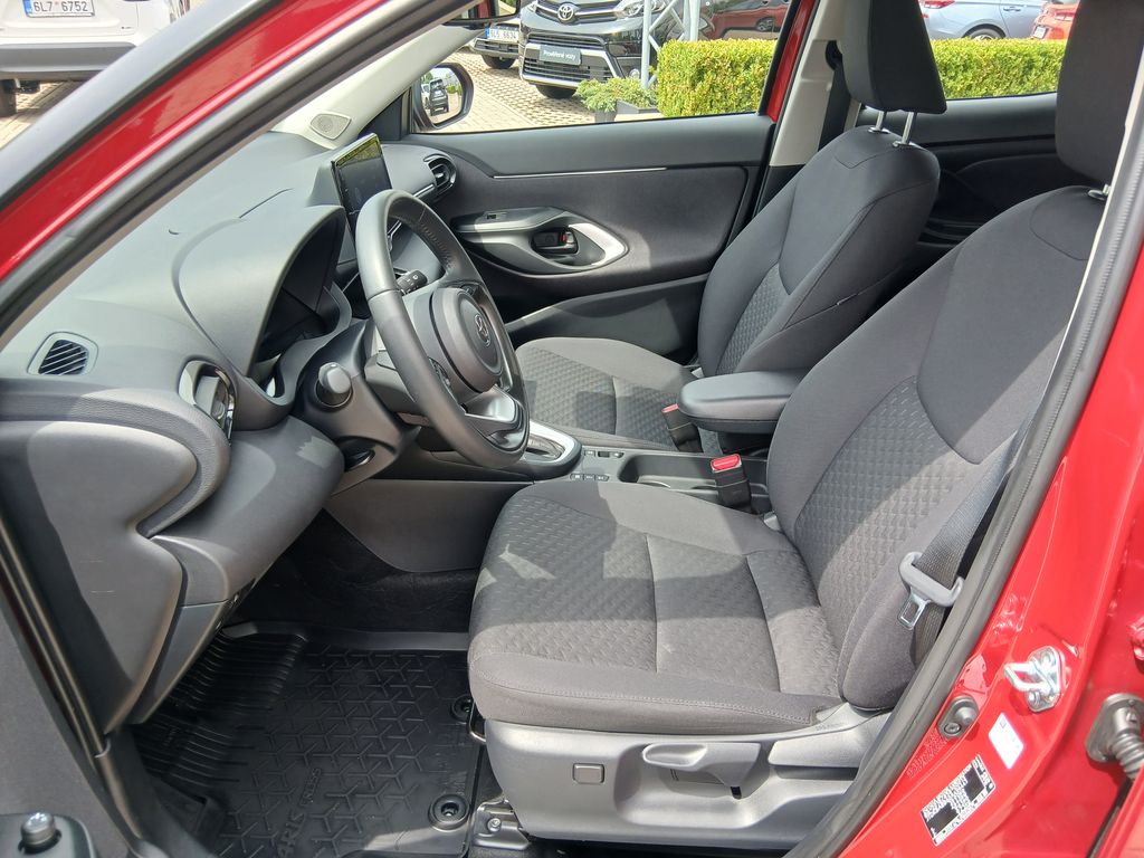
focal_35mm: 26
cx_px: 572
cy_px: 429
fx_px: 859
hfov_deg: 67.3
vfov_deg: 53.1
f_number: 1.8
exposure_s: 1/100
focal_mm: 3.98
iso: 40
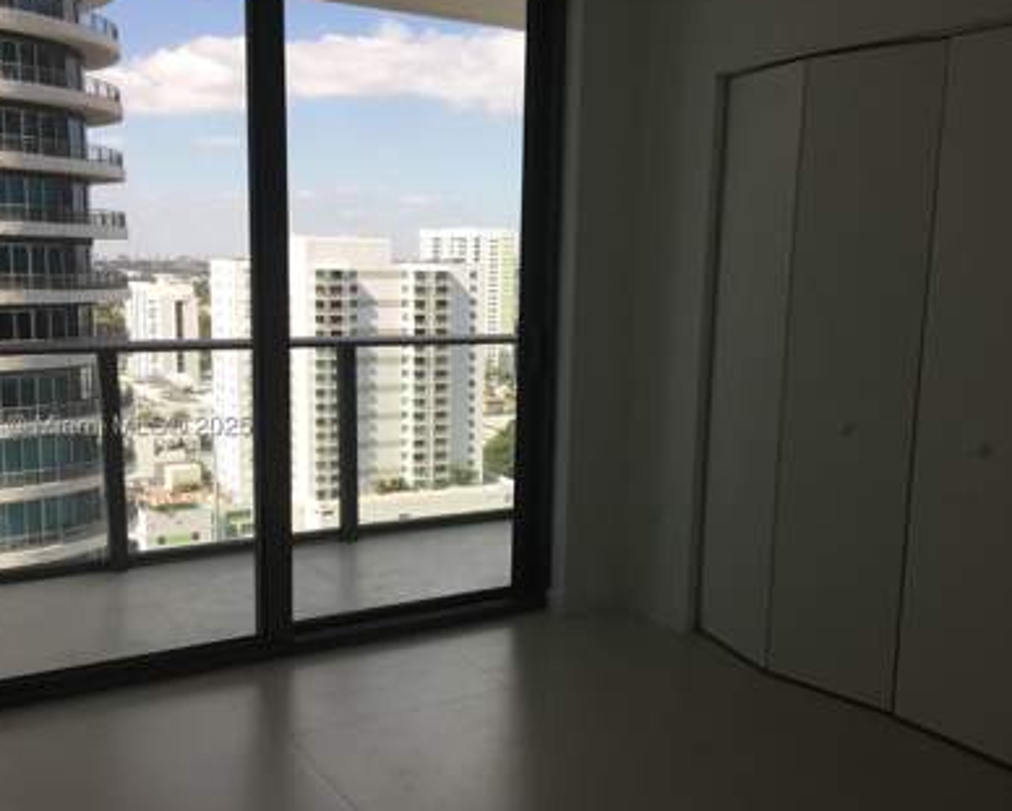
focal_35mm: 35
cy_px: 430
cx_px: 483
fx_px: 1049
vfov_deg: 42.3
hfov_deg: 51.5
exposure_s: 1/1522
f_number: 2.2
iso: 50
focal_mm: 4.15
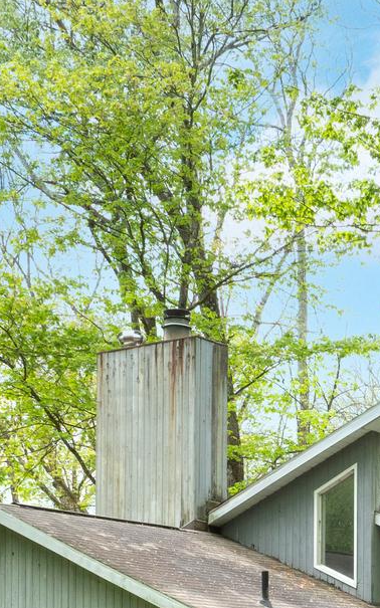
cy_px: 670
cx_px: 425
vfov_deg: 22.7
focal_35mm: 86
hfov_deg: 14.8
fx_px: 1425
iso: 100
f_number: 7.1
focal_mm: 12.29
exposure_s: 1/60
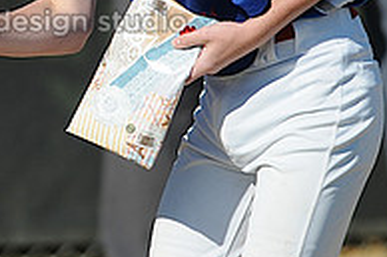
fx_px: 14446
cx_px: -28
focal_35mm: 1345
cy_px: -51
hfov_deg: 1.5
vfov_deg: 1.0
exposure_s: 1/2500
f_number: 4
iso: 200
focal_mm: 300
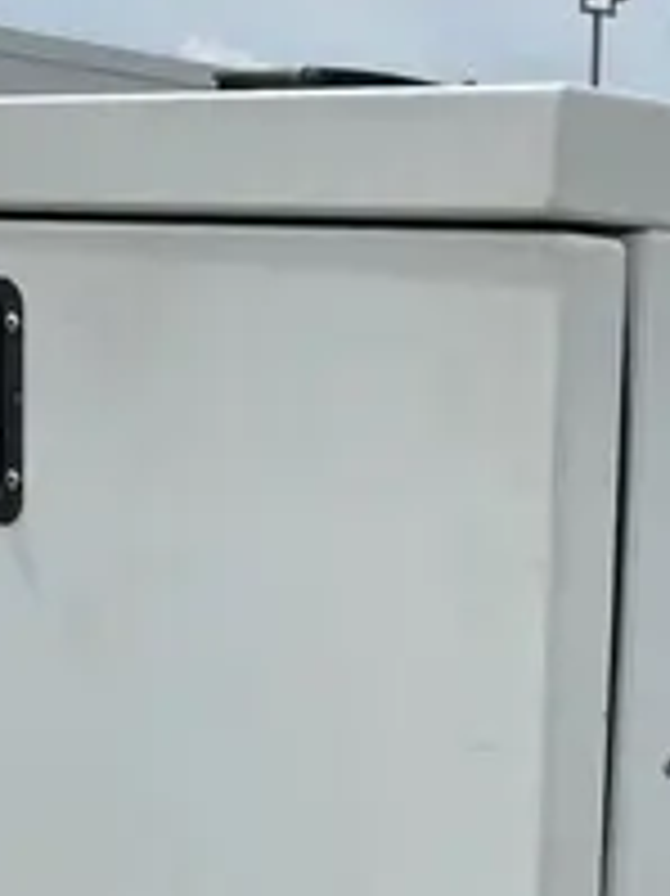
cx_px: 706
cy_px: 723
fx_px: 2480
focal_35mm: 96
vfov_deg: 20.2
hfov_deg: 15.1
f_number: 1.6
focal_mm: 4.2
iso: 50
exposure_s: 1/9804
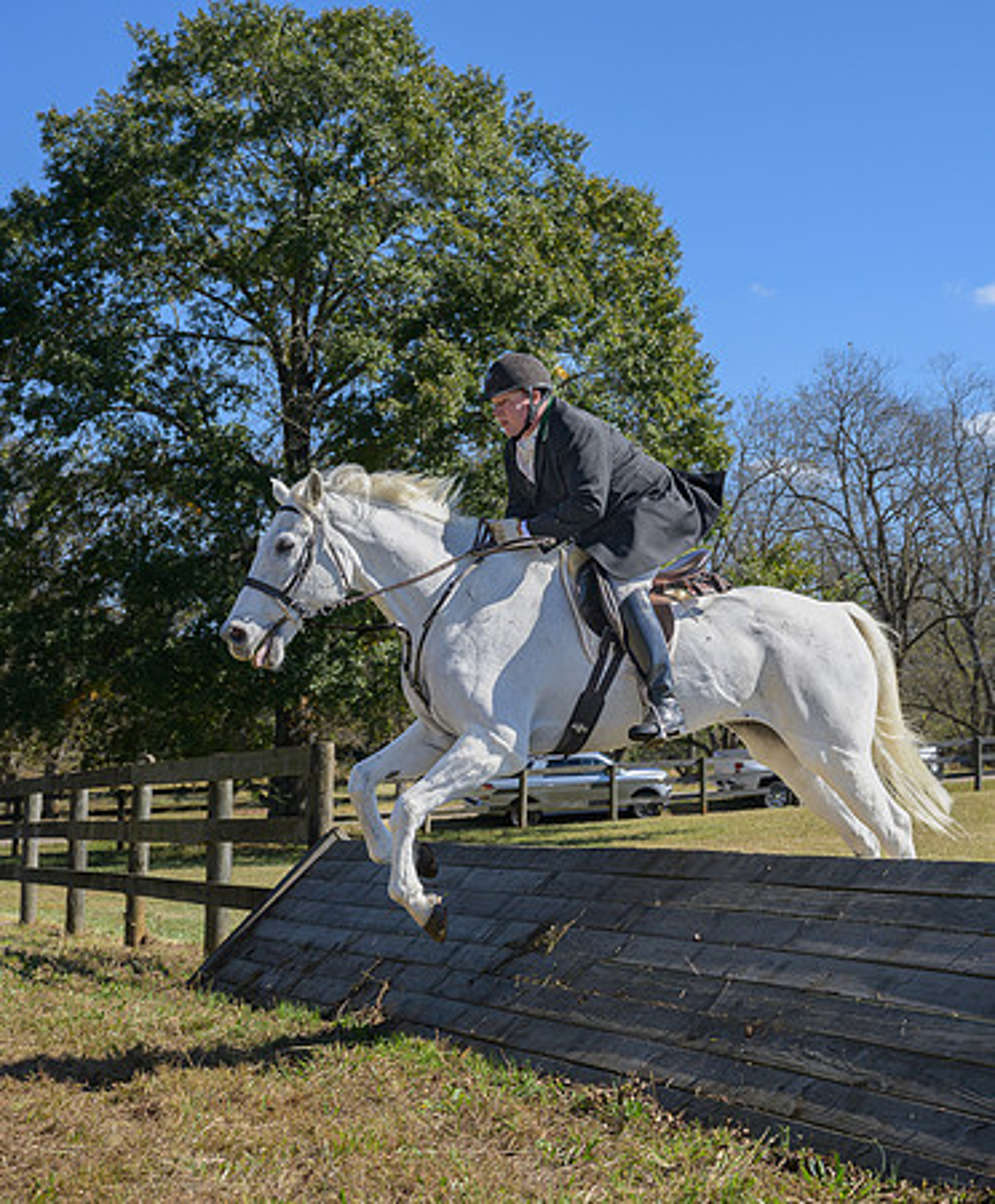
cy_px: 602
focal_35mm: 61
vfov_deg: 30.5
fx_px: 2207
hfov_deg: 25.3
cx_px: 642
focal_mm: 44
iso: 200
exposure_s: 1/800
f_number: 5.6
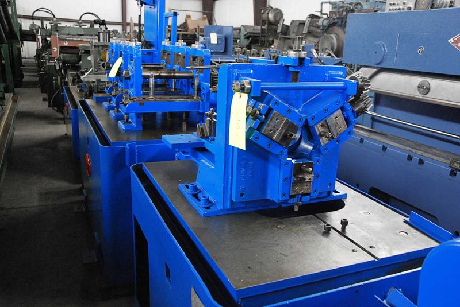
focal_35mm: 33
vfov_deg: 40.0
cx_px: 230
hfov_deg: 57.2
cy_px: 154
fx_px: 422
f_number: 3.8
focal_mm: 22
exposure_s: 1/15
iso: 1600
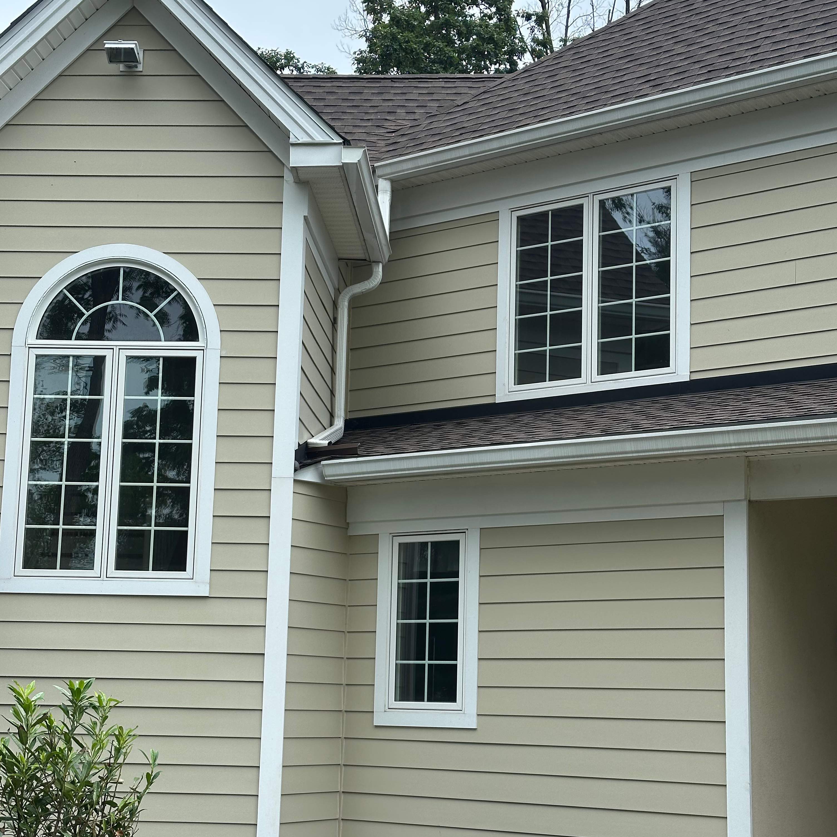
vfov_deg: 30.0
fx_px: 1559
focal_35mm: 57
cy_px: 477
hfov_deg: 30.0
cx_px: 417
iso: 64
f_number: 1.78
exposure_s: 1/1517
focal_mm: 6.86
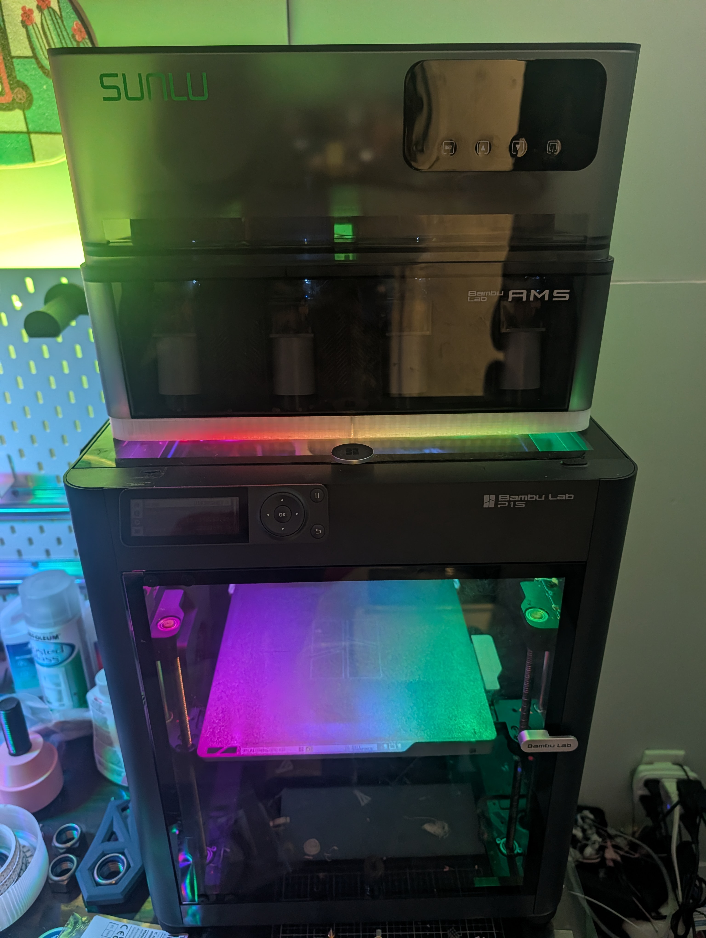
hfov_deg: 56.9
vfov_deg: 71.5
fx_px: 651
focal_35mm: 24
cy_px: 469
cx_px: 353
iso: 401
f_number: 1.68
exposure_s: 1/120
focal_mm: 6.9
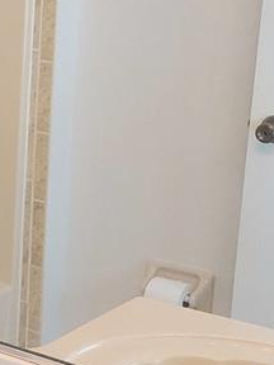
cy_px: 208
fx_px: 1055
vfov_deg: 19.6
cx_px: -199
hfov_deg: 13.5
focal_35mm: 100
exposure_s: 1/120
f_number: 1.8
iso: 160
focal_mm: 5.23
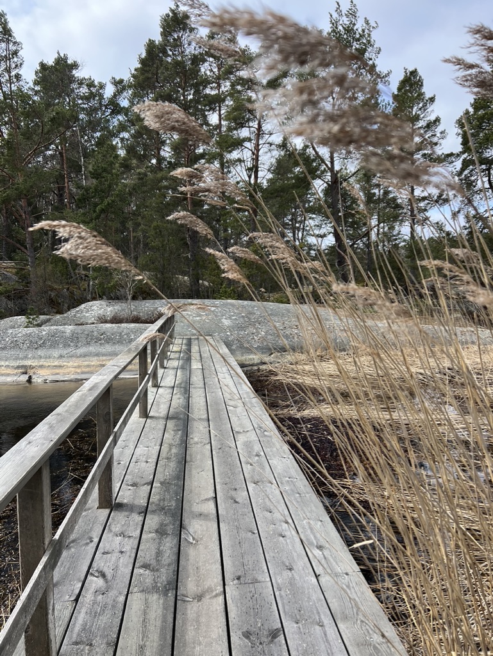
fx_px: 493
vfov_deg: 67.3
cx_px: 246
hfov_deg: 53.1
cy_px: 328
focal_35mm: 26
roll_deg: +1.7
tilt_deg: -3.8
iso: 50
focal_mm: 5.7
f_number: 1.5
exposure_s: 1/1597
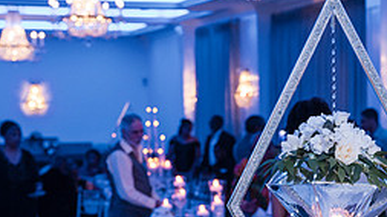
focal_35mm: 149
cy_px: 239
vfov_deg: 8.1
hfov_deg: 14.4
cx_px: 304
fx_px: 1528
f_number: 4
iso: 3200
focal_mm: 62
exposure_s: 1/250
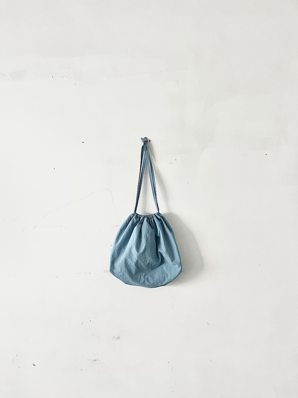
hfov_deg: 53.1
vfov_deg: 67.3
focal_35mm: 26
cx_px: 149
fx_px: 298
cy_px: 199
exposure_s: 1/60
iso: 320
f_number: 1.6
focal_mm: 5.1
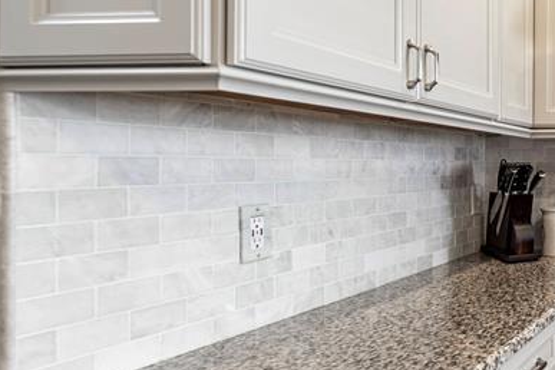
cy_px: 157
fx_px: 570
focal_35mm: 37
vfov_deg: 35.9
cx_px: 704
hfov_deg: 36.3
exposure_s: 1/15
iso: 200
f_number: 5.6
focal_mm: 14
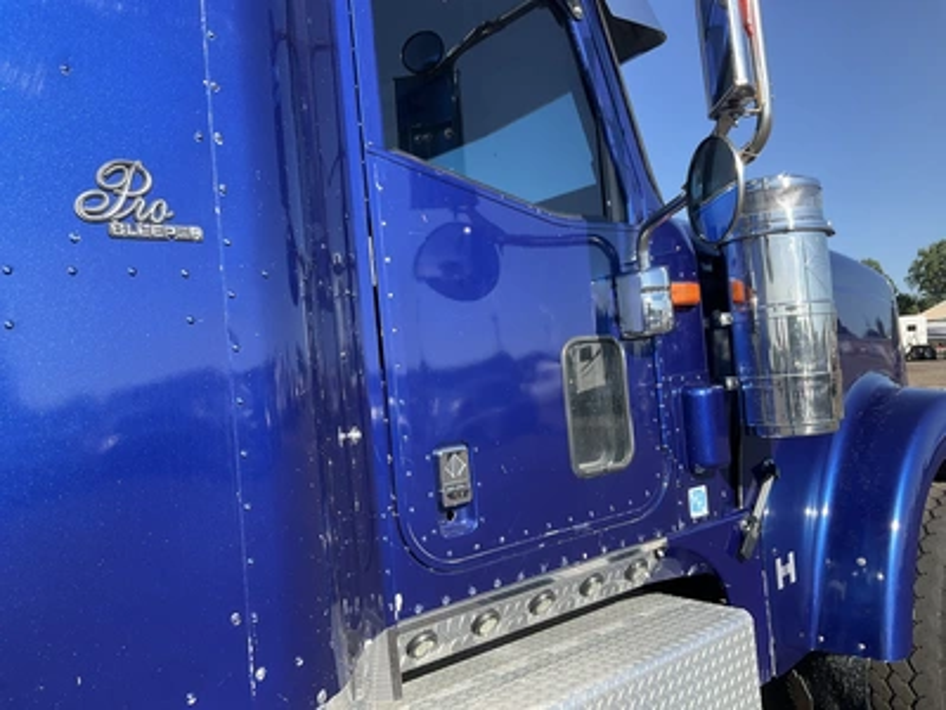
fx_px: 793
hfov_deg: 61.7
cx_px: 473
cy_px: 355
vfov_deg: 48.2
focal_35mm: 29
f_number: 1.8
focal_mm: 3
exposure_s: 1/781
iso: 25
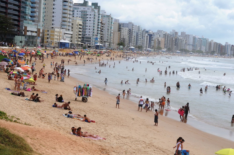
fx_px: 487
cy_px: 78
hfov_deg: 27.0
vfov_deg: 18.1
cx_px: 117
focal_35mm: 75
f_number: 11
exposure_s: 1/500
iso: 400
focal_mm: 50
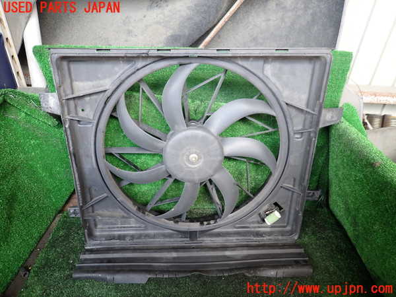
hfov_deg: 69.4
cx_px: 198
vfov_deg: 54.9
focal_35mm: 25
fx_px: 286
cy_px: 148
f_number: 2
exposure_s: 1/60
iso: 125
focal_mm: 4.5
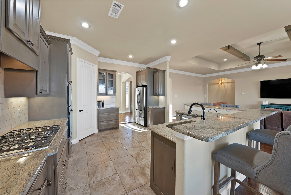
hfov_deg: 112.6
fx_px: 97
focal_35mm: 12
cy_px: 98
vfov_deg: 90.1
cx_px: 146
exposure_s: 1/2
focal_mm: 12
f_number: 9
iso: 640
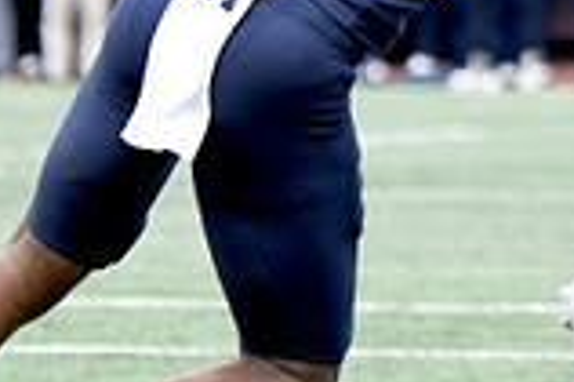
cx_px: 607
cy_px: 131
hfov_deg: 1.9
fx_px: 17552
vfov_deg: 1.2
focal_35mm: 1102
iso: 1600
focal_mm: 200
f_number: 5.3
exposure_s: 1/1600
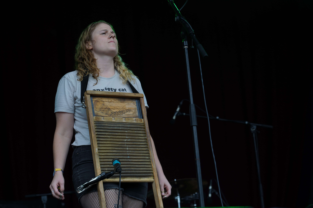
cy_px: 104
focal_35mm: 105
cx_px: 156
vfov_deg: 13.0
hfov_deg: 19.5
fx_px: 913
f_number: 5.6
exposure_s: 1/200
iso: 100
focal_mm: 105
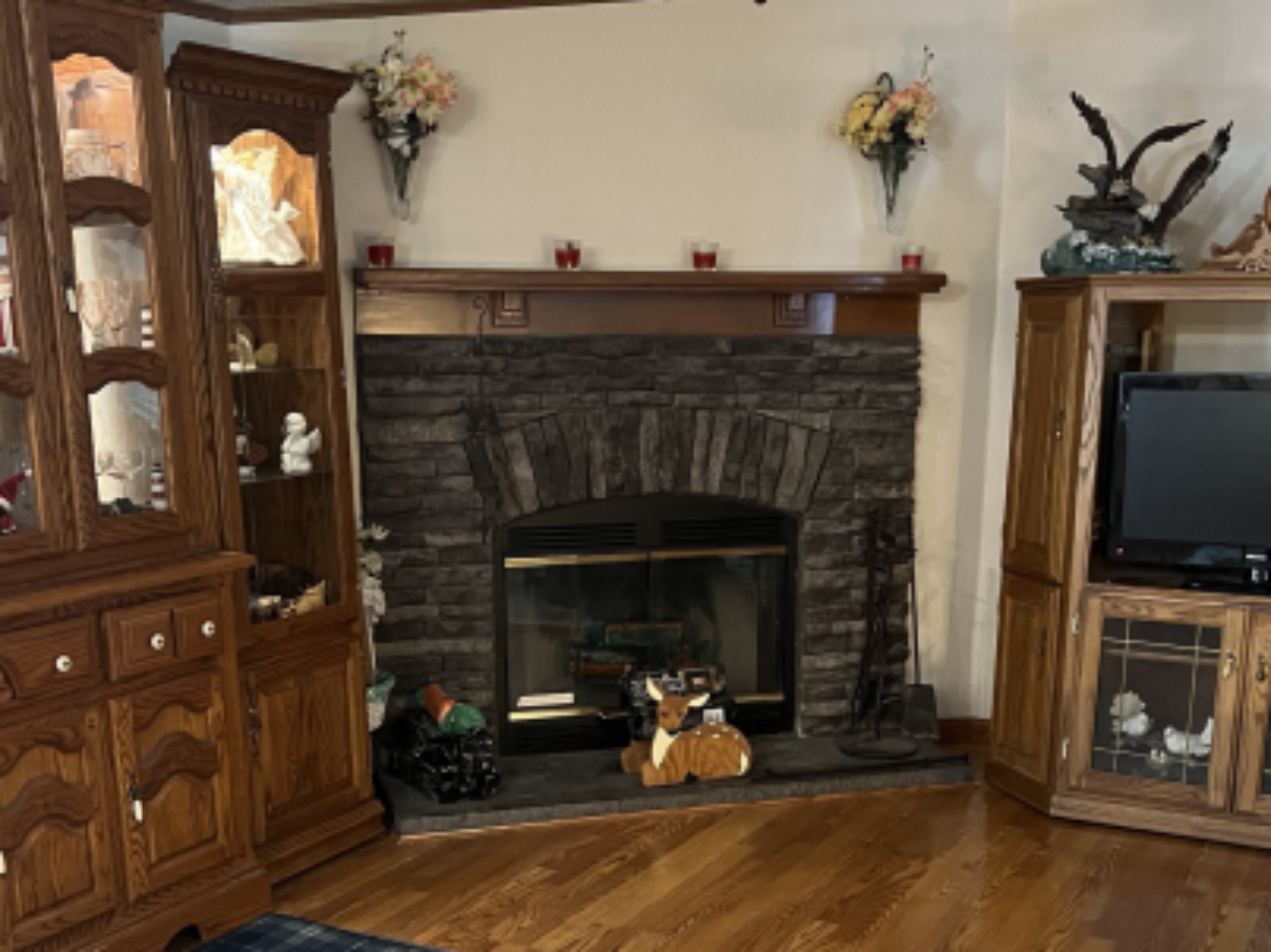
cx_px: 648
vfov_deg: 33.0
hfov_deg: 43.9
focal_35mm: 43
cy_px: 697
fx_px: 1578
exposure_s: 1/30
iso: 500
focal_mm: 5.7
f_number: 1.5
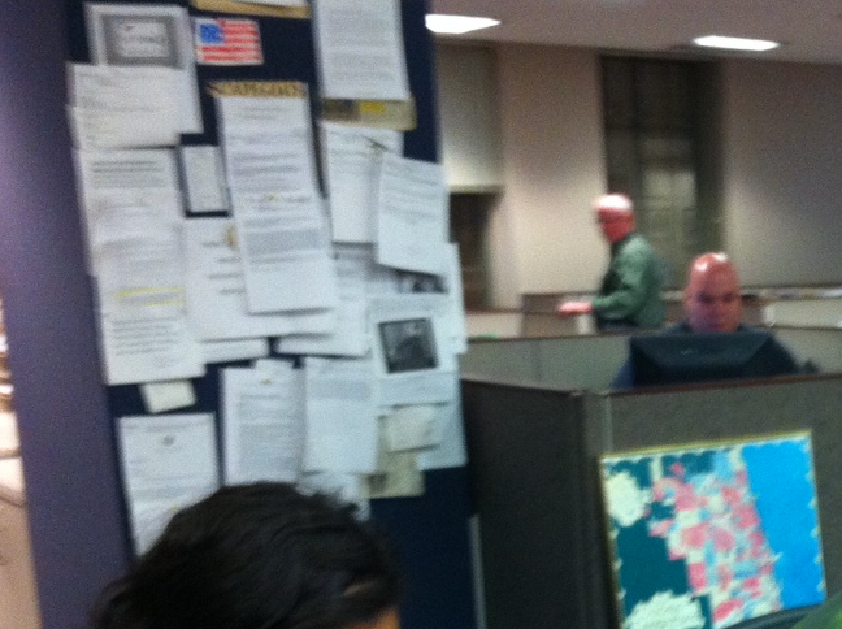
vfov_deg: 20.4
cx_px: 806
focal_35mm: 70
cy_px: 612
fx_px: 1700
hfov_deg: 26.6
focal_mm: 3.85
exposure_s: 1/15
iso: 250
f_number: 2.8
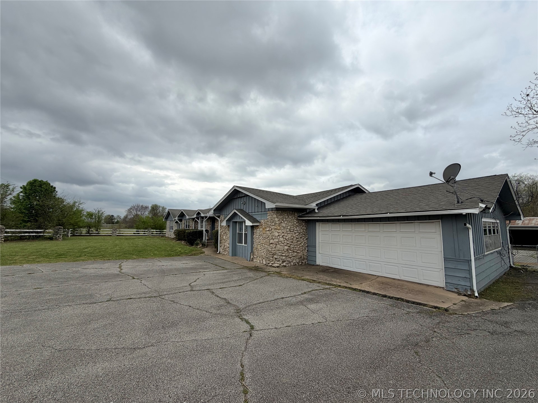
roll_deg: -0.6
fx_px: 218
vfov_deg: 85.7
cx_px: 269
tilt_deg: +6.2
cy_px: 202
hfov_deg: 102.1
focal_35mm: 14
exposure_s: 1/1431
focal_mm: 2.22
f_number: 2.2
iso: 20
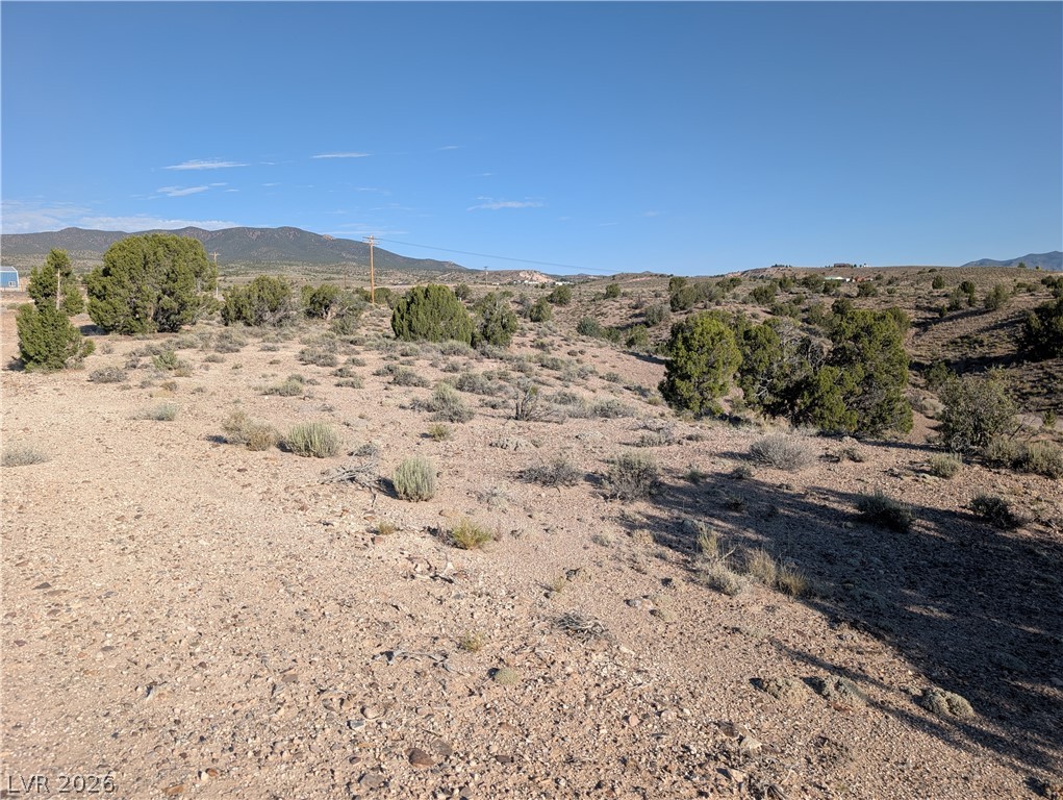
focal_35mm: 24
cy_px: 400
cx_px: 532
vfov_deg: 56.9
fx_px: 738
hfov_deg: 71.5
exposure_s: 1/1143
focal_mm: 6.9
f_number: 1.68
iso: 25
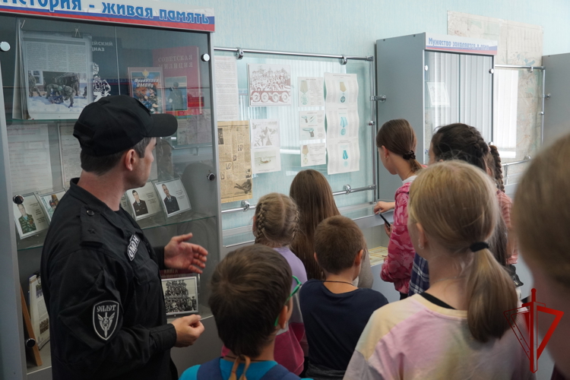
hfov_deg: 51.3
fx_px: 594
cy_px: 190
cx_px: 285
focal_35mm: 38
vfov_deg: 35.5
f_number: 4
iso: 1250
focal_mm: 25
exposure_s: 1/160
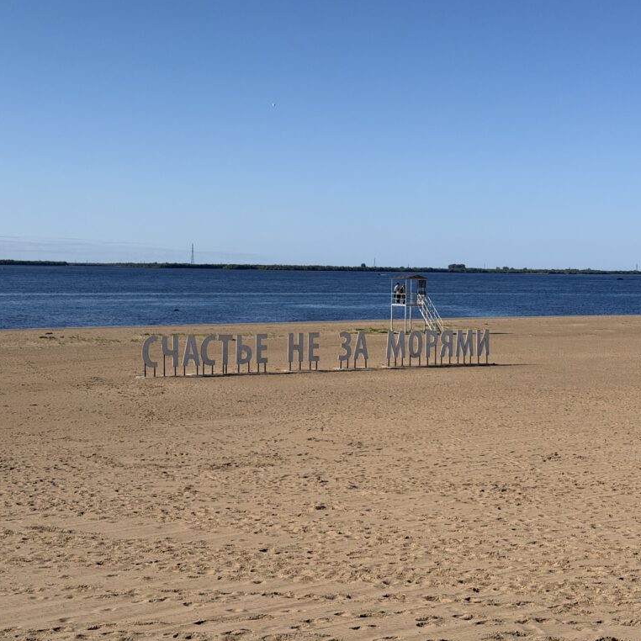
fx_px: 1194
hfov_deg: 30.0
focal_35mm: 57
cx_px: 347
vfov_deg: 30.0
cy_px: 320
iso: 64
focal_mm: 6.76
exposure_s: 1/7143
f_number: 1.78
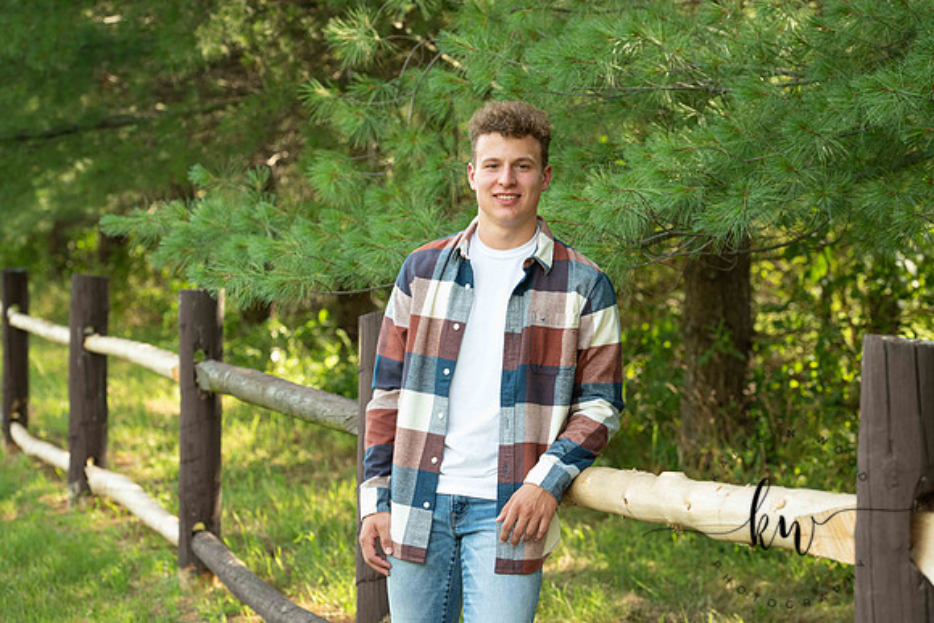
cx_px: 467
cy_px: 312
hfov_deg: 21.5
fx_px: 2465
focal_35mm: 95
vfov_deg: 14.4
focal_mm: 95
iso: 400
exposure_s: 1/200
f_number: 5
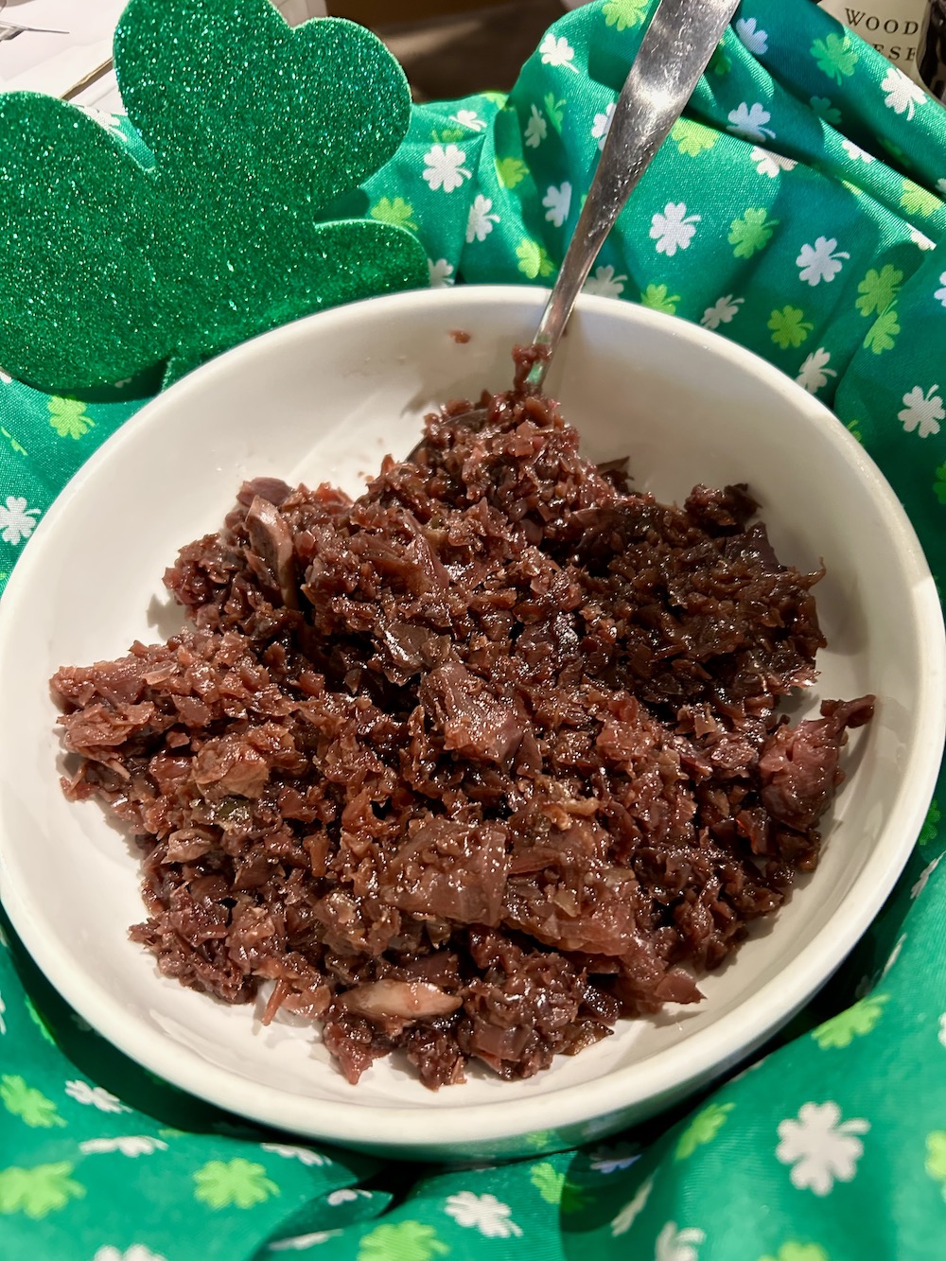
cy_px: 630
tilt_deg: -55.3
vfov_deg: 67.3
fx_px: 947
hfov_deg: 53.1
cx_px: 473
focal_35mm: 26
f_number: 1.5
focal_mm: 5.7
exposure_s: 1/30
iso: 1000
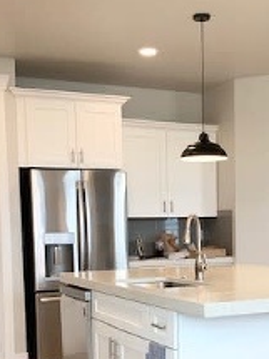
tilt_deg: -3.3
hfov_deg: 25.1
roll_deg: +2.2
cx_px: 175
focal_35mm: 58
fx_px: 602
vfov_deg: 32.6
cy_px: 272
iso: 80
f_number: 1.8
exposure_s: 1/120
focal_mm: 4.2
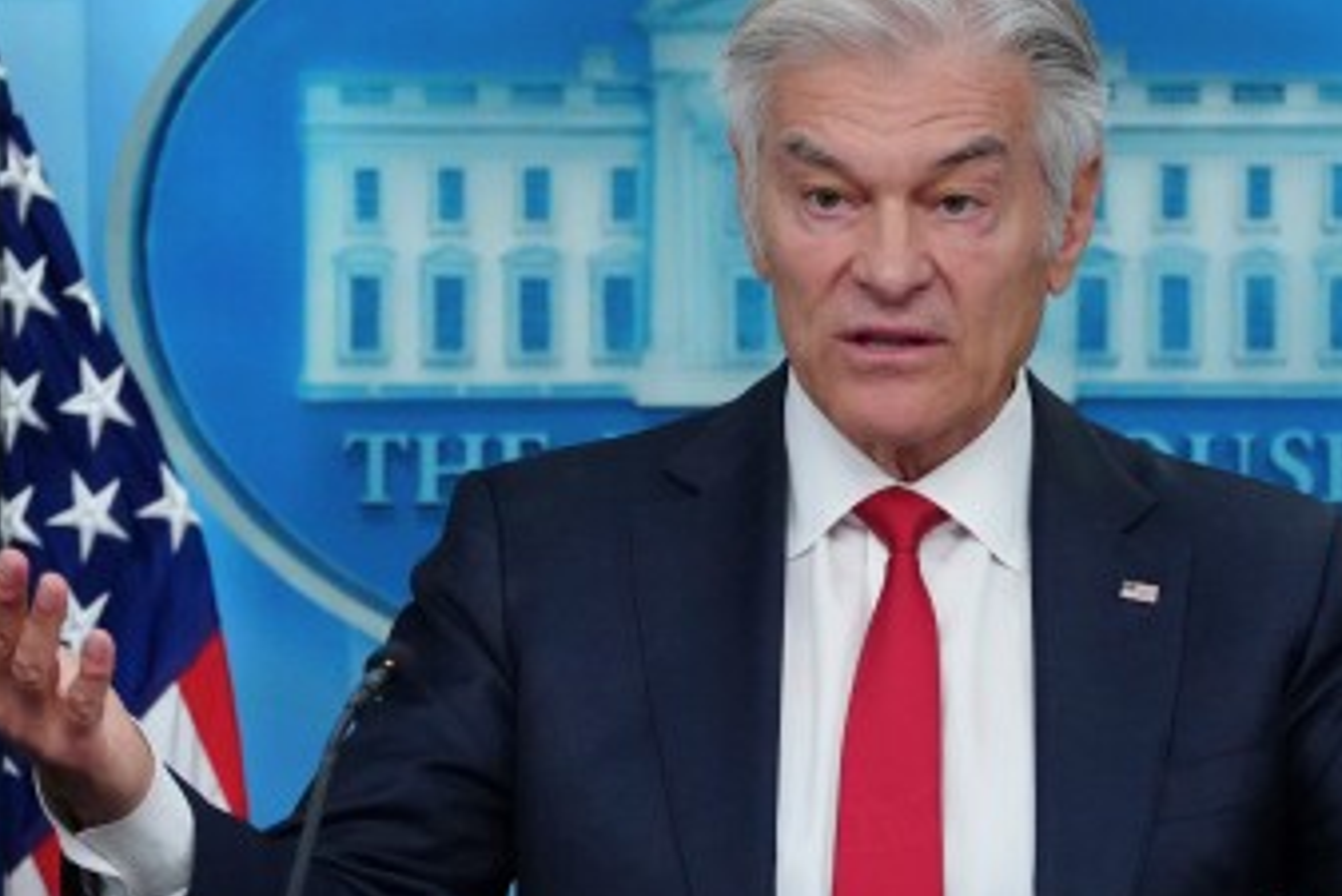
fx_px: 15998
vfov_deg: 3.2
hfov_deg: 4.8
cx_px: 920
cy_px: 534
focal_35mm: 429
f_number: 4.5
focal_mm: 161
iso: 5000
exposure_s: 1/800
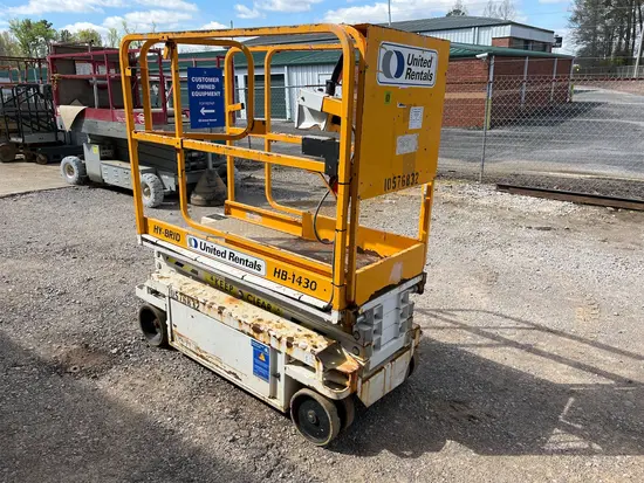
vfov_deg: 53.1
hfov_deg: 67.3
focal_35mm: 26
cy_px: 242
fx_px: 484
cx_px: 322
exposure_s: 1/2222
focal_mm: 5.1
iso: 50
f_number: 1.6
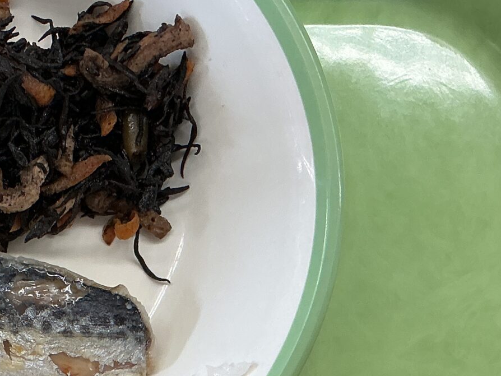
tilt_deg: -87.9
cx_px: -62
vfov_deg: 16.9
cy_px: 475
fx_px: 1202
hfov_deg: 22.1
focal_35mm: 83
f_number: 1.8
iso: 64
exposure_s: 1/120
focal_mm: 3
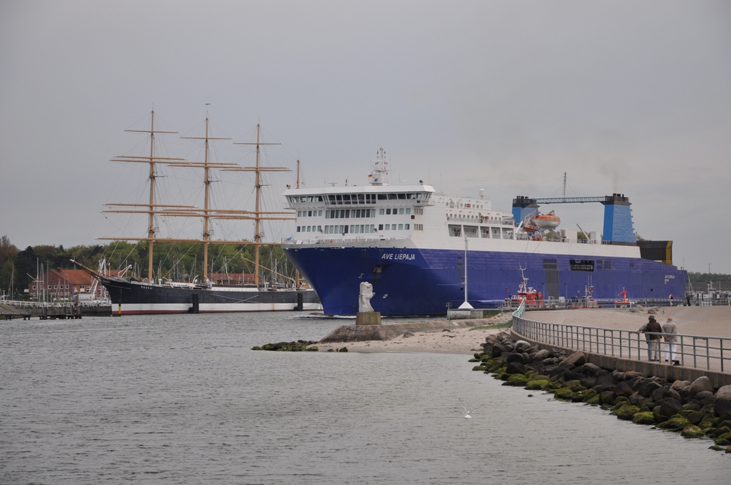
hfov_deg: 19.5
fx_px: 2129
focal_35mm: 105
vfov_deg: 13.0
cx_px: 366
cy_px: 242
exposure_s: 1/500
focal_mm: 70
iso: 320
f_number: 5.6
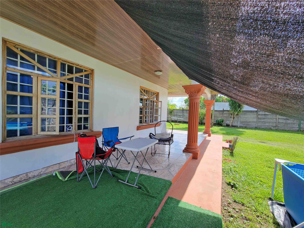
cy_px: 114
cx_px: 152
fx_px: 114
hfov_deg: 106.2
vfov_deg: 89.9
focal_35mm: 13
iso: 50
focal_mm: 2.2
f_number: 2.2
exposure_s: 1/344
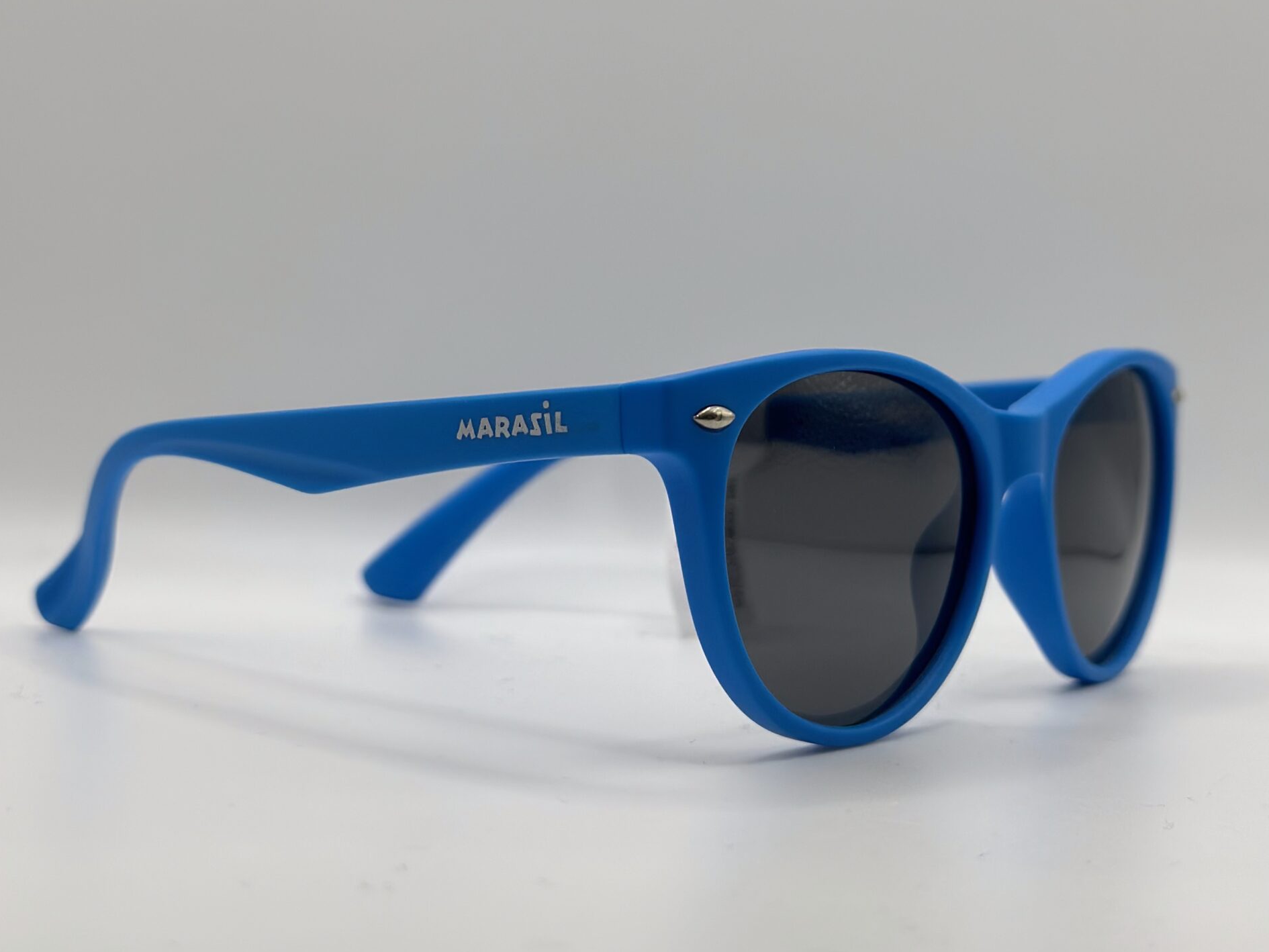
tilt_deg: -7.1
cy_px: 332
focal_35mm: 65
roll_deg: -2.3
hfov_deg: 29.8
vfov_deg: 22.5
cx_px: 630
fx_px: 2383
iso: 80
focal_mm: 6.86
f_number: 1.78
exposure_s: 1/642
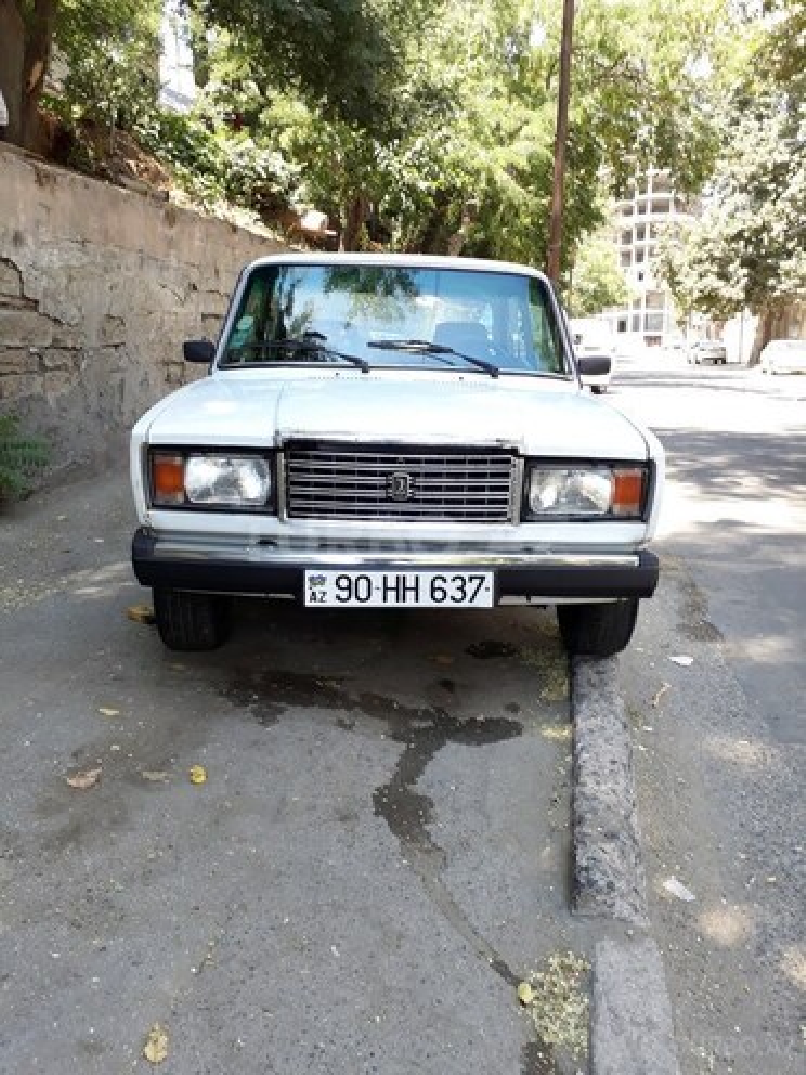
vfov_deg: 65.3
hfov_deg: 51.4
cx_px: 403
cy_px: 538
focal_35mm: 27
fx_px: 838
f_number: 1.9
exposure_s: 1/114
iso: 40
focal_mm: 3.6
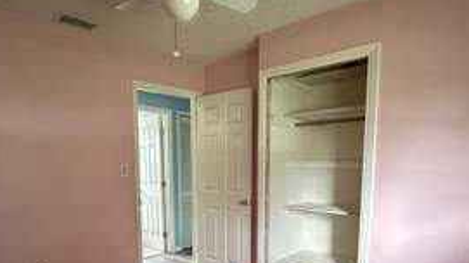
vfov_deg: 41.0
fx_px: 336
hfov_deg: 69.9
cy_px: 210
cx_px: 230
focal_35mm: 27
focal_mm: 2.22
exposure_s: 1/60
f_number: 2.2
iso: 800
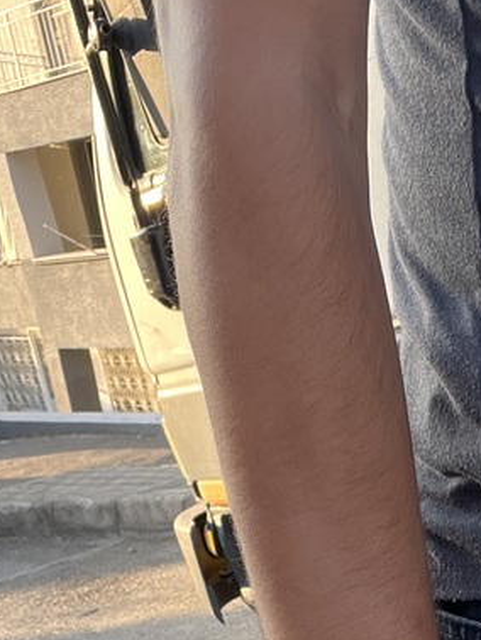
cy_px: 638
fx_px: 1351
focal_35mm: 73
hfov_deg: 20.2
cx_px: 247
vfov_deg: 25.4
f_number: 2.2
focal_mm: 2.71
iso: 32
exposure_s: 1/121
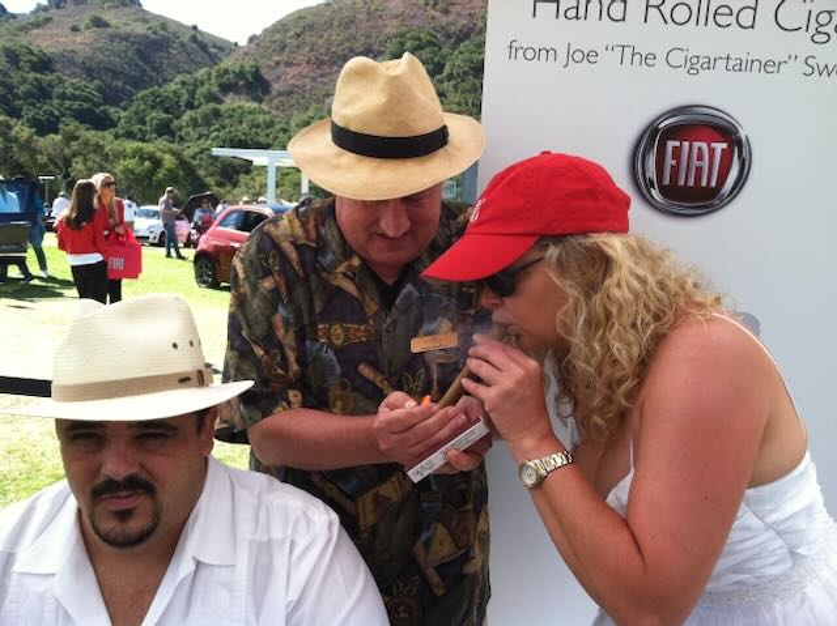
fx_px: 846
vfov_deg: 40.6
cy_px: 313
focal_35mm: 35
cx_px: 418
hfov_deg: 52.7
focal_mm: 3.85
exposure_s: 1/316
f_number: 2.8
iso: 80
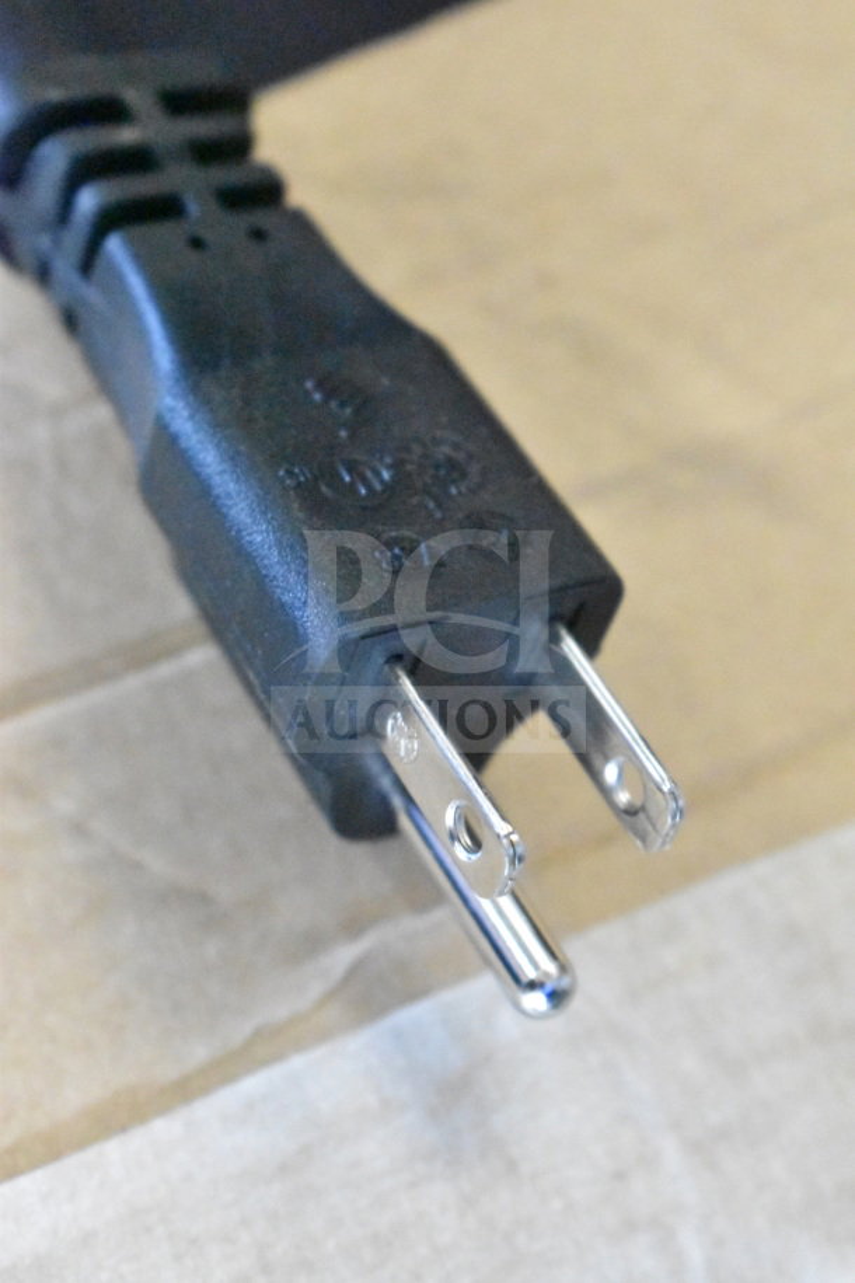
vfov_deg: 24.6
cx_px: 428
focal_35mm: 82
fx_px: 2939
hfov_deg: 16.6
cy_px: 642
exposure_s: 1/50
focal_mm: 55
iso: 25600
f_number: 5.6
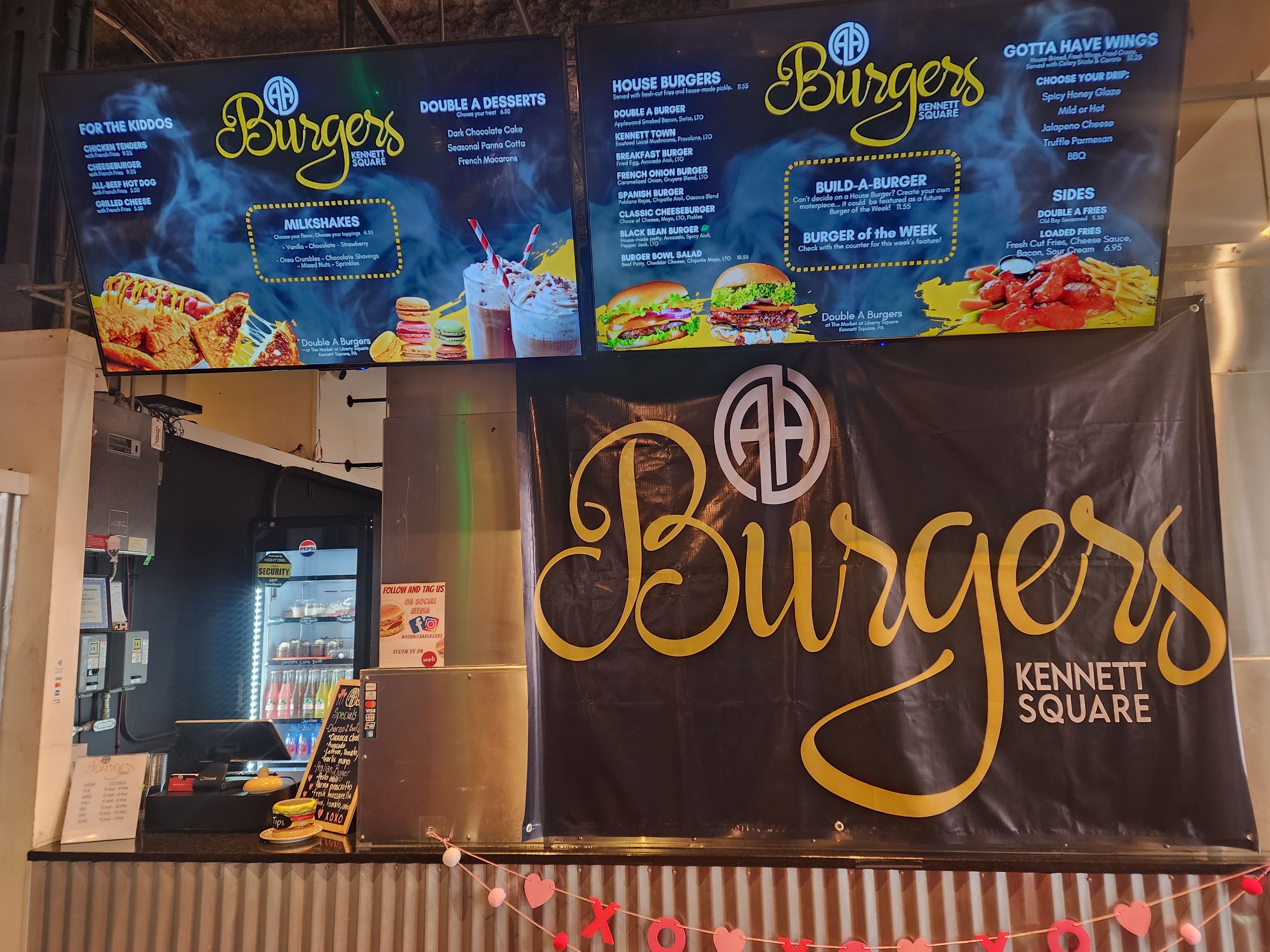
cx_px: 635
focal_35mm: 23
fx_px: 844
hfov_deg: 73.9
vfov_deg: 58.9
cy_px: 476
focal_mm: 6.4
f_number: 1.8
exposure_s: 1/40
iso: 320
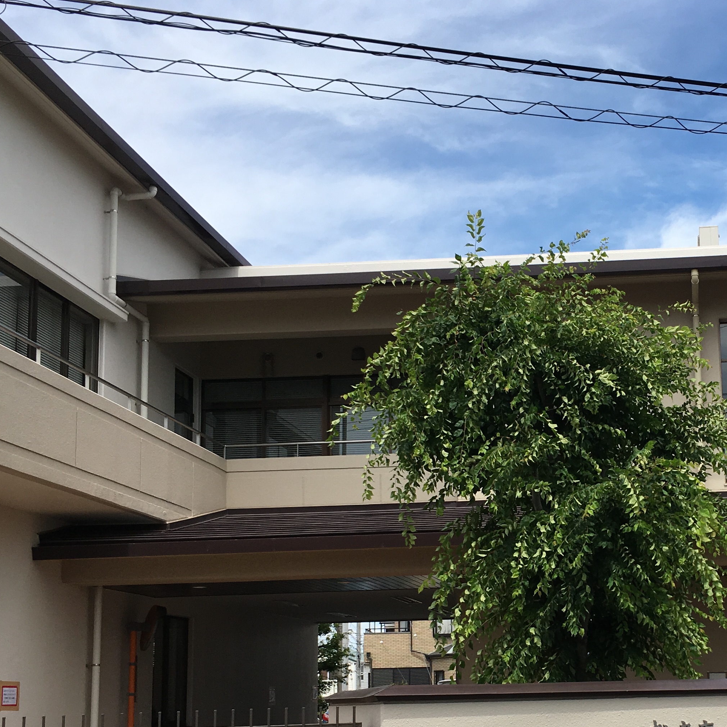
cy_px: 524
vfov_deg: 32.9
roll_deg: +1.1
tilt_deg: +11.8
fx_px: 1212
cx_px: 604
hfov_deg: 32.3
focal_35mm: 51
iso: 25
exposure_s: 1/1261
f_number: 2.2
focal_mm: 4.15
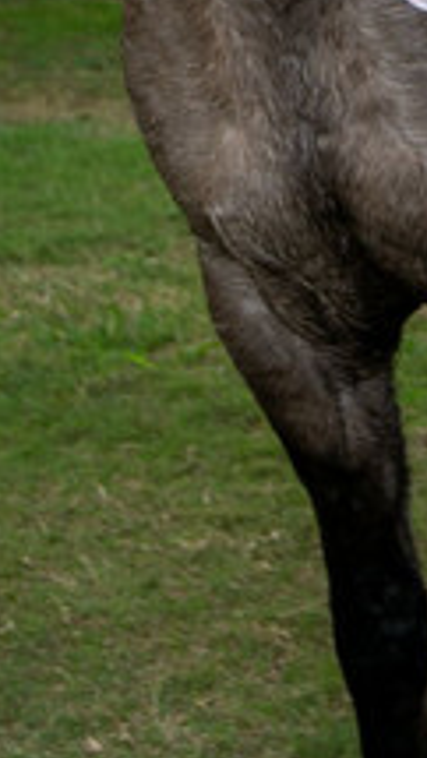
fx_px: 3199
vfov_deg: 13.2
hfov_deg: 7.5
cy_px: -166
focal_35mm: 159
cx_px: 685
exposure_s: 1/125
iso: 250
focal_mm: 34
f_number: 4.5
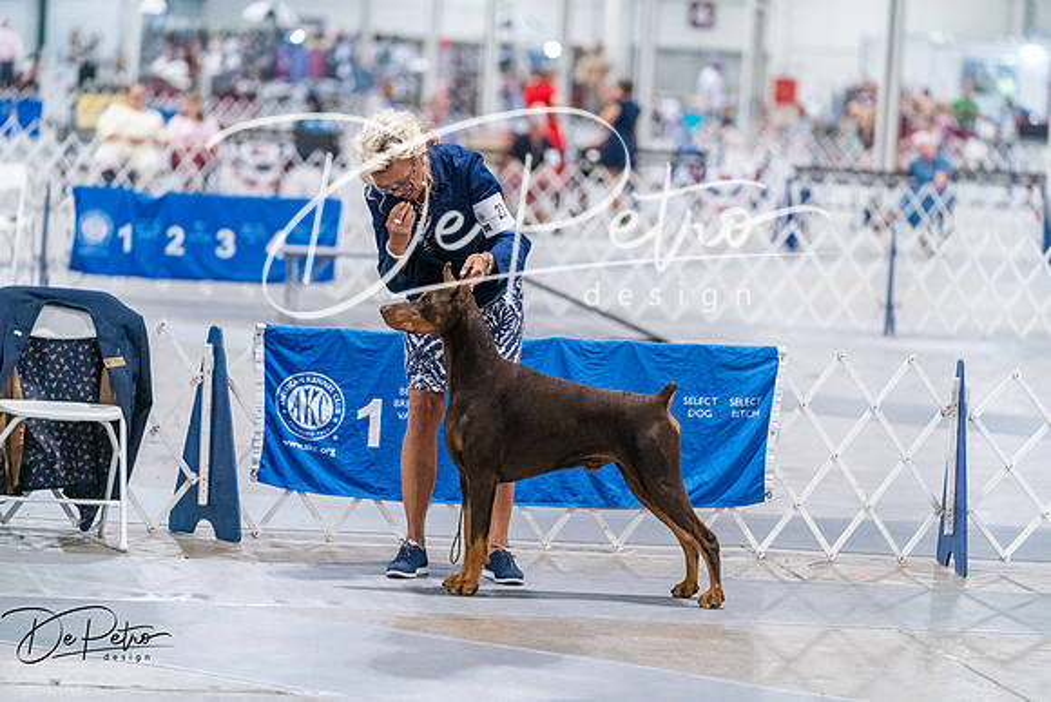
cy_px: 351
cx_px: 526
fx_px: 4701
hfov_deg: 12.8
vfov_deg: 8.5
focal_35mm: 161
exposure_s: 1/320
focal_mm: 161
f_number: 3.2
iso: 6400
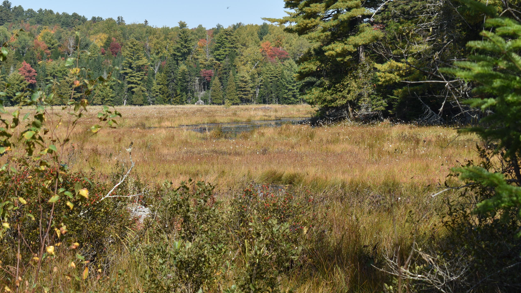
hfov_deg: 20.8
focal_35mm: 103
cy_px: 124
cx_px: 252
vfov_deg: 11.8
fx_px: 1418
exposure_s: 1/200
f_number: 9
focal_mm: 55
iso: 100
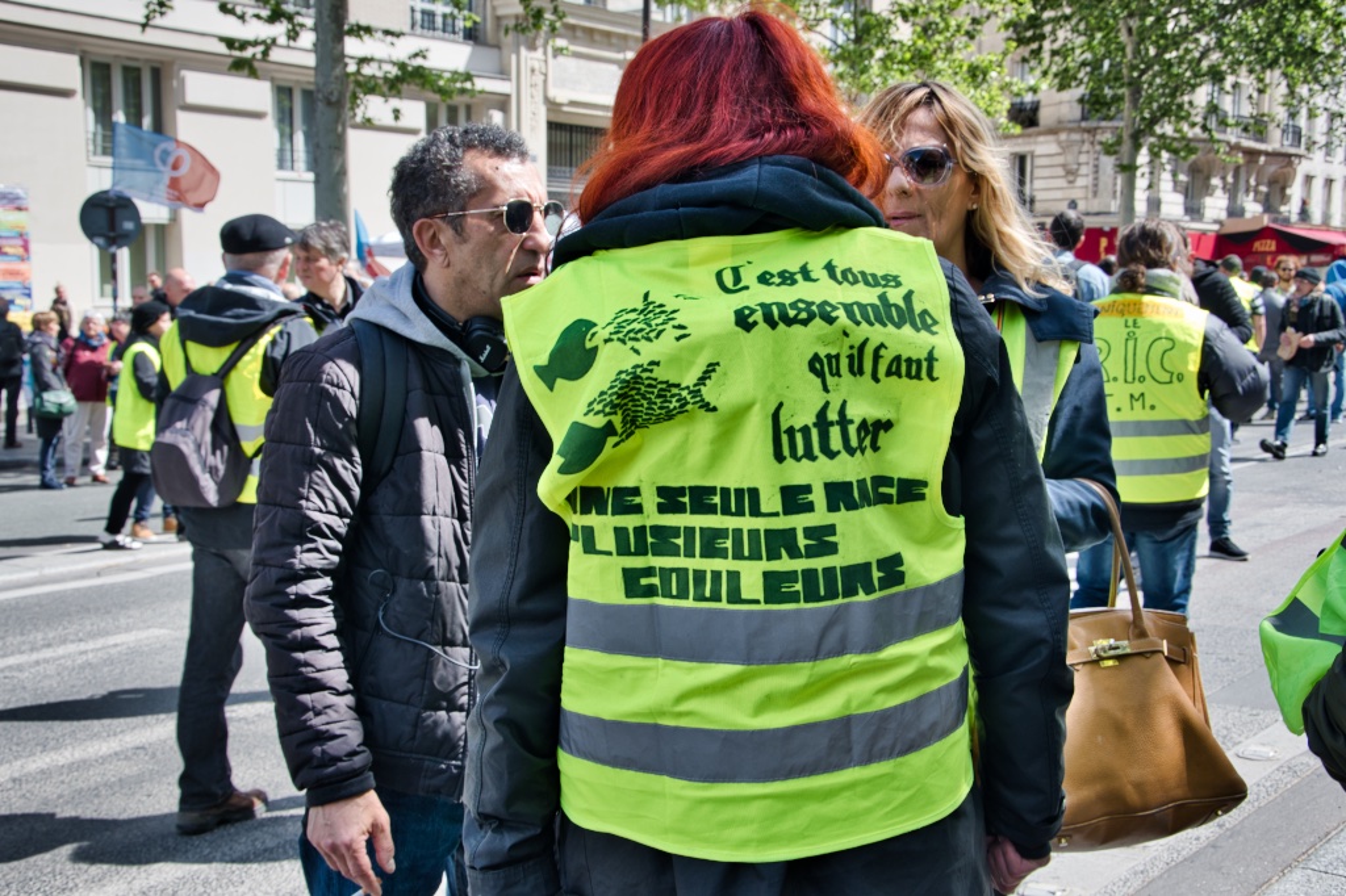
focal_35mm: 45
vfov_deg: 29.8
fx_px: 1682
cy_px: 448
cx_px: 673
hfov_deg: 43.6
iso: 160
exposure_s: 1/160
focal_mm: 30
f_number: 9
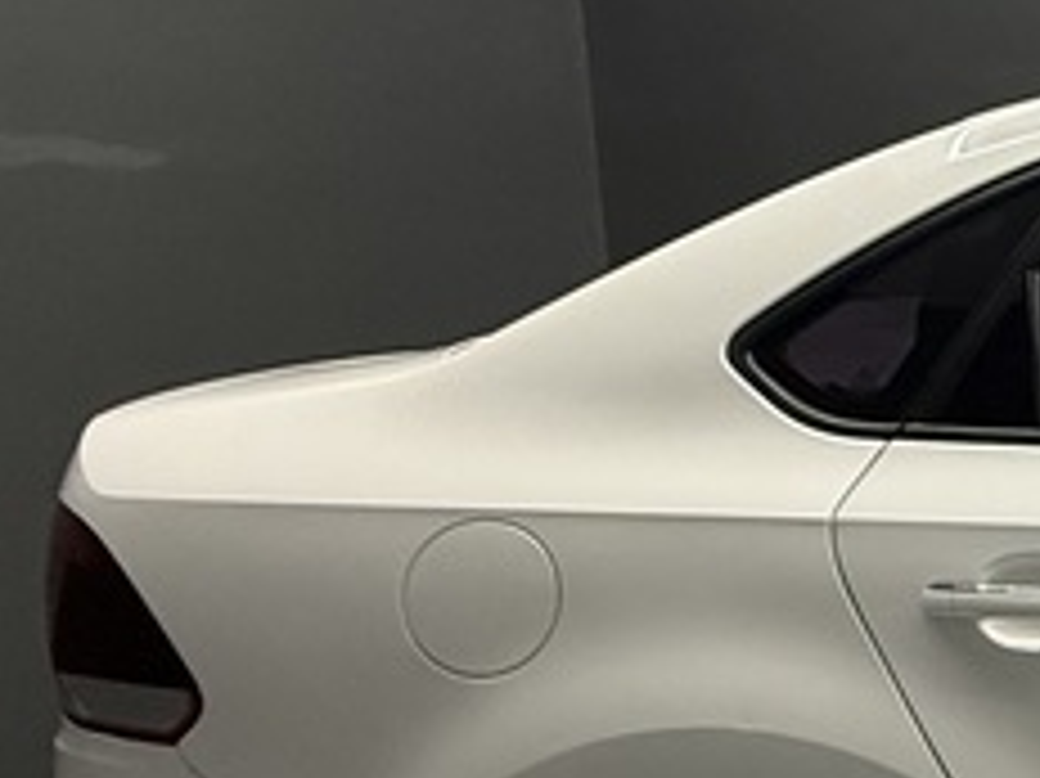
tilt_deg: -7.1
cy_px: 499
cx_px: 1868
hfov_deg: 21.1
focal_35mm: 62
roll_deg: -0.8
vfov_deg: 23.6
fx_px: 1862
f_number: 2.2
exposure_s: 1/100
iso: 200
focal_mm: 2.22
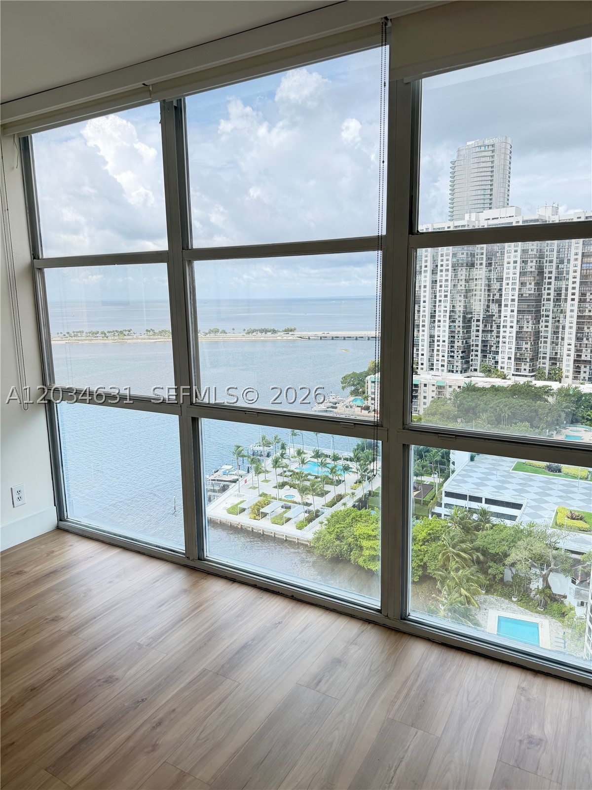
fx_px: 547
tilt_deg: -9.3
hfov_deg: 56.8
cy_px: 395
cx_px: 296
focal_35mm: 24
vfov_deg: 71.6
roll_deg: +0.5
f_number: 1.78
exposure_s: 1/181
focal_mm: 6.76
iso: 80
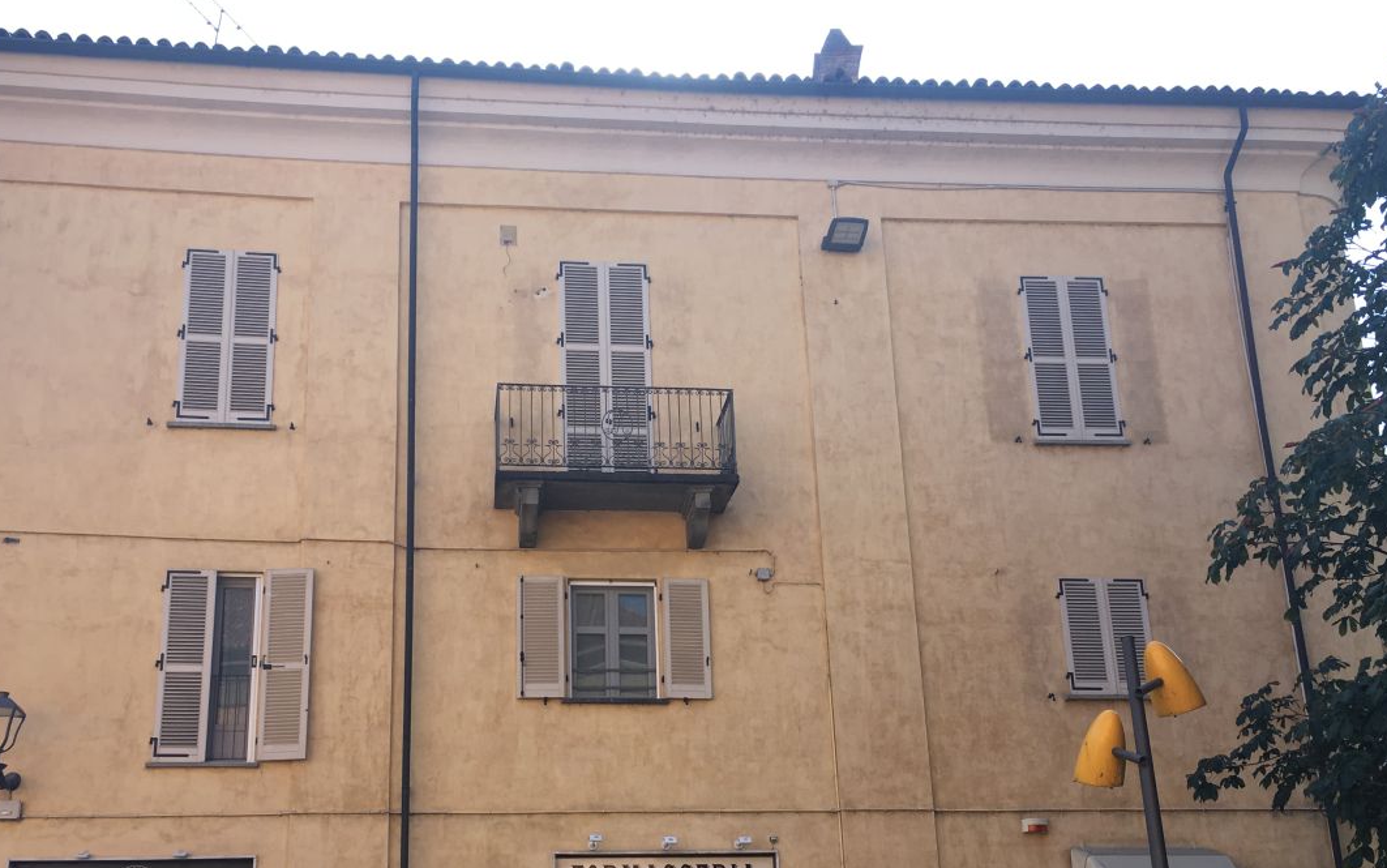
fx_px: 1399
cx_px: 632
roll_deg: +1.7
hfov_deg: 52.7
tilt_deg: +17.7
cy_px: 610
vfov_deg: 34.0
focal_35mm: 37
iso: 25
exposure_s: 1/503
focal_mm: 4.15
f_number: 2.2
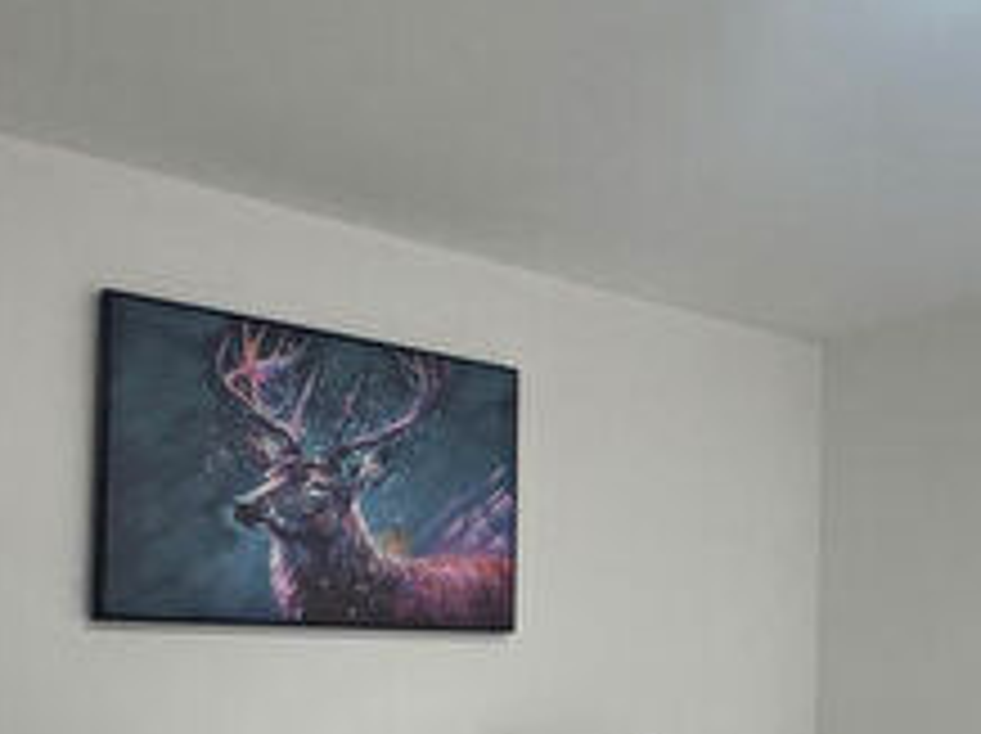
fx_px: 1274
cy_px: 655
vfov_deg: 30.7
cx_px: 801
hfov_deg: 40.2
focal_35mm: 45
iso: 160
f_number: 2.2
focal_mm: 2.22
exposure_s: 1/100
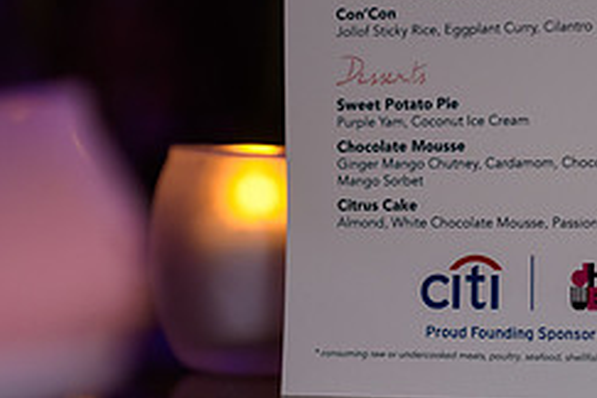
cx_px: 258
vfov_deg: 8.2
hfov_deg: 12.3
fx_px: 2769
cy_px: 227
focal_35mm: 167
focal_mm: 70
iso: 1000
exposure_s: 1/125
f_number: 3.2
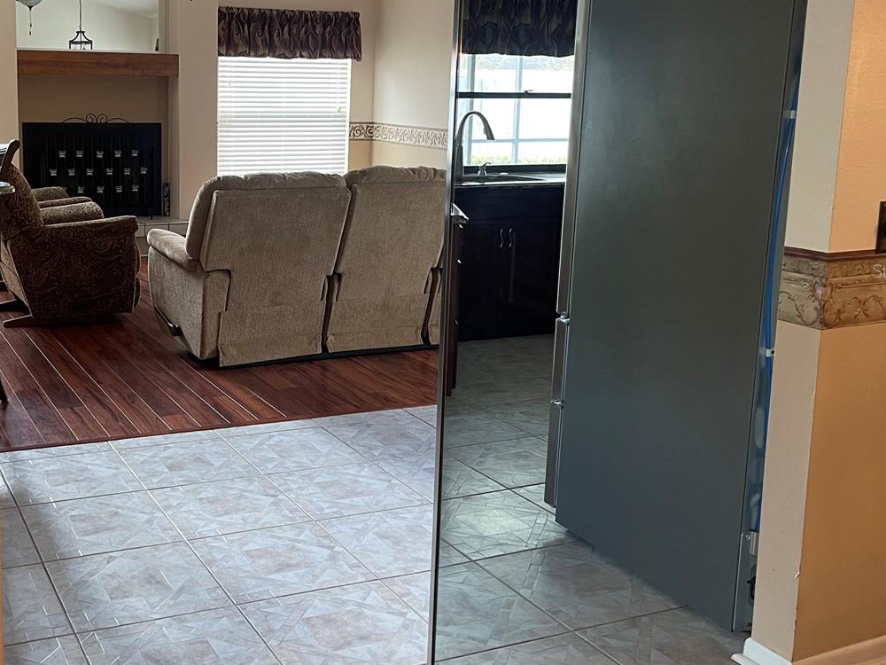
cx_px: 247
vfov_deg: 35.8
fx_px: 1024
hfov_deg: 45.5
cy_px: 270
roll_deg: -0.2
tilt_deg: -8.3
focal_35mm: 40
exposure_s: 1/60
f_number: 1.6
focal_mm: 5.1
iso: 200
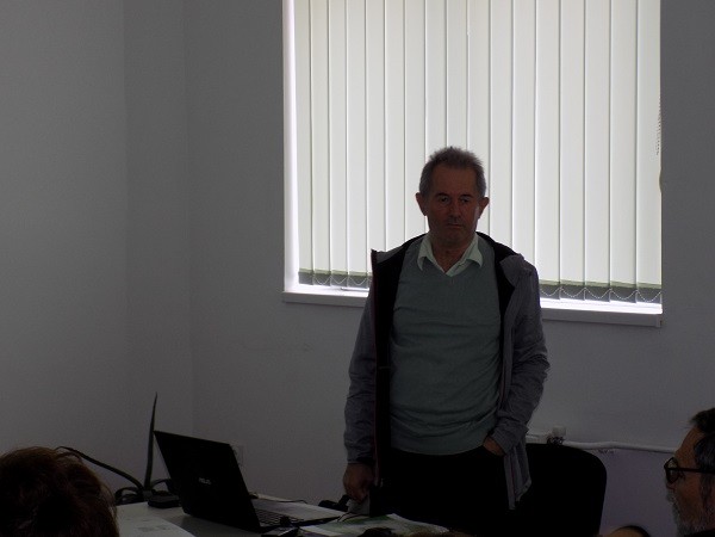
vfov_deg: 18.9
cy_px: 268
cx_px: 358
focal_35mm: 78
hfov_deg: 25.0
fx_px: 1611
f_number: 4.3
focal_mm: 13.9
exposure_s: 1/30
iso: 80
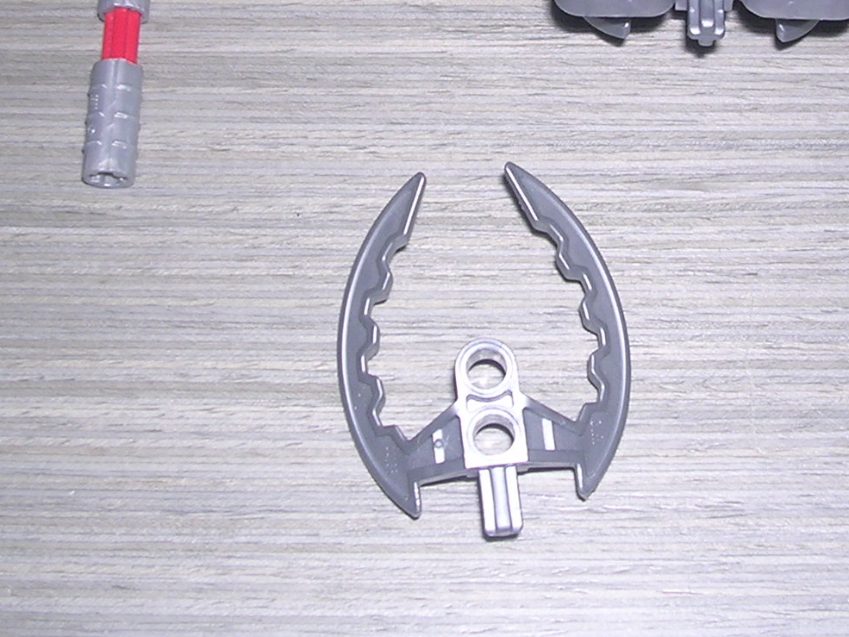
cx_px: 561
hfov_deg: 24.6
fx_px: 1938
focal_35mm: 79
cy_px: 41
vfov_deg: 18.3
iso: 100
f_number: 2.8
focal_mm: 5.8
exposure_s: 1/60.1
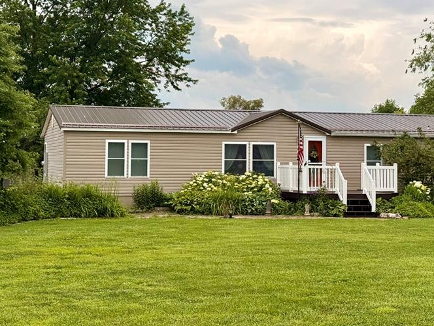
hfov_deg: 26.3
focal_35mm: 74
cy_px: 127
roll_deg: -0.3
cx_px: 242
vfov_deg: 19.9
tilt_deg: +1.7
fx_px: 928
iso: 64
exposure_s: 1/4329
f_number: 1.78
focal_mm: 6.76
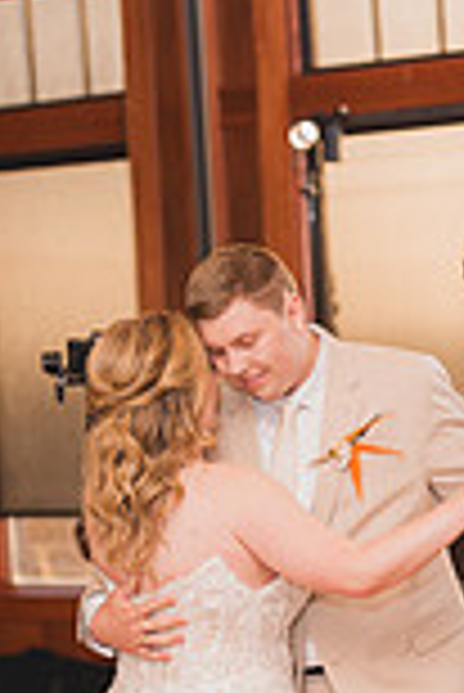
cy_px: 490
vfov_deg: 14.0
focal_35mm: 146
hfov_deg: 9.4
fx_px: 2816
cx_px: 387
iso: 125
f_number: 1.8
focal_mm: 50
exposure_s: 1/250
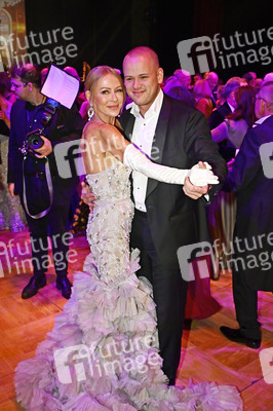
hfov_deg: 35.0
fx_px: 433
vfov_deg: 50.7
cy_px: 206
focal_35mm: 38
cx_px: 136
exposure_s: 1/200
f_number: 8
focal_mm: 38
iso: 2500
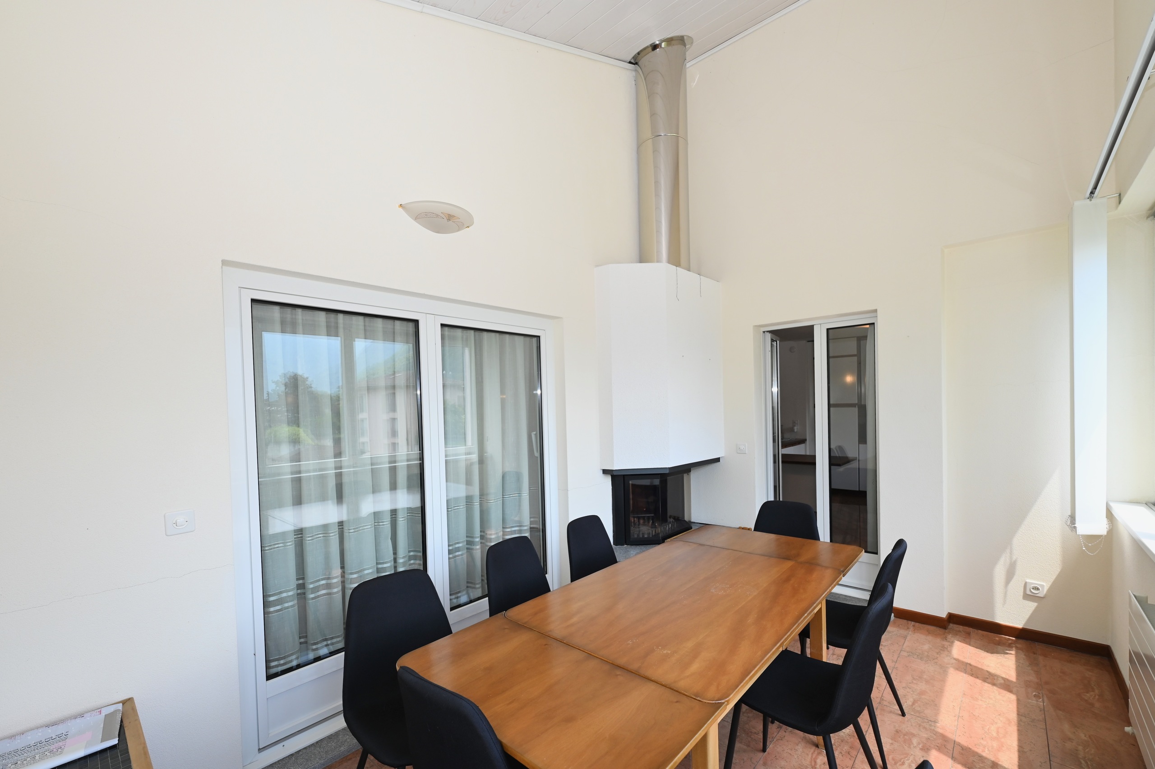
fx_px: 449
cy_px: 384
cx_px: 578
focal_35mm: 14
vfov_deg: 81.1
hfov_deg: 104.3
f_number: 5.6
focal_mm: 14
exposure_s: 1/125
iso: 200
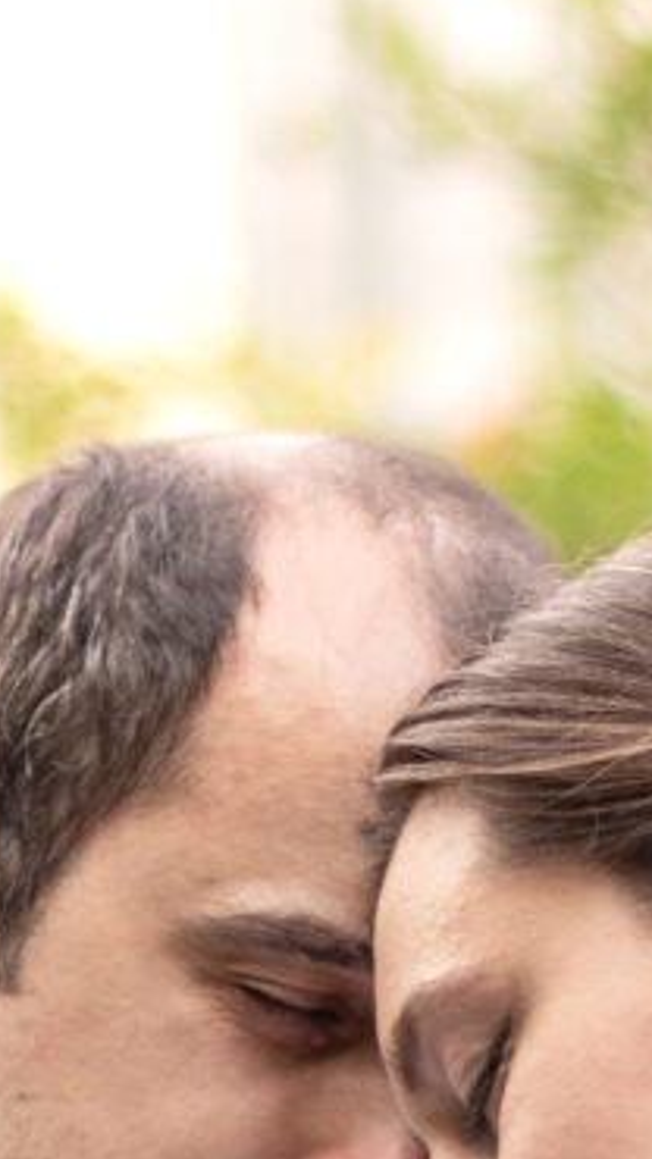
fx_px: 11162
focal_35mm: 363
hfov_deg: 3.3
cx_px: -20
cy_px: 1663
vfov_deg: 5.9
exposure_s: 1/400
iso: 250
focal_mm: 50
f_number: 2
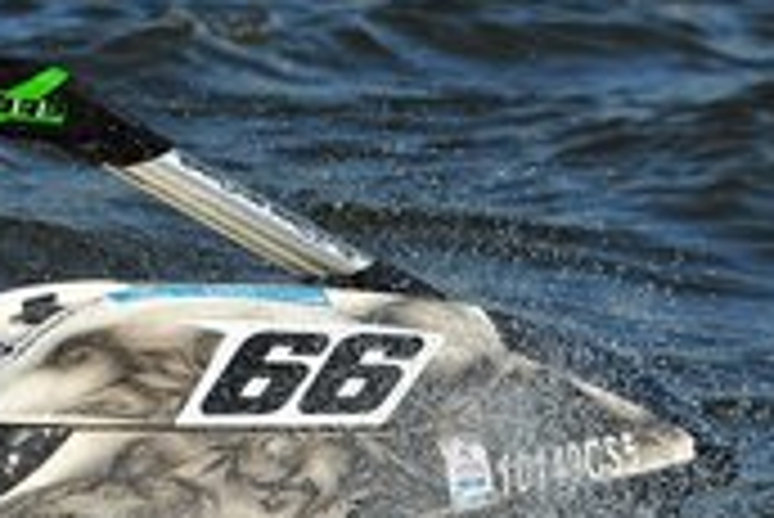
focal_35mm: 470
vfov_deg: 2.9
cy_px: 144
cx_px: -36
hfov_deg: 4.4
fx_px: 10113
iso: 200
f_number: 5.6
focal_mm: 180
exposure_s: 1/2500
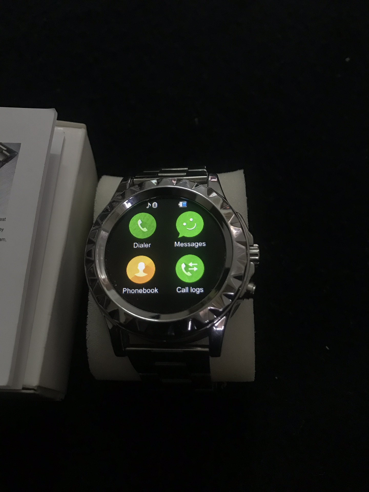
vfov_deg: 63.4
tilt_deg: -66.0
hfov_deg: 49.7
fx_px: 398
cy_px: 246
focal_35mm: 28
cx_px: 184
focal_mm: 3.99
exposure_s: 1/17
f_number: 1.8
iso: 64
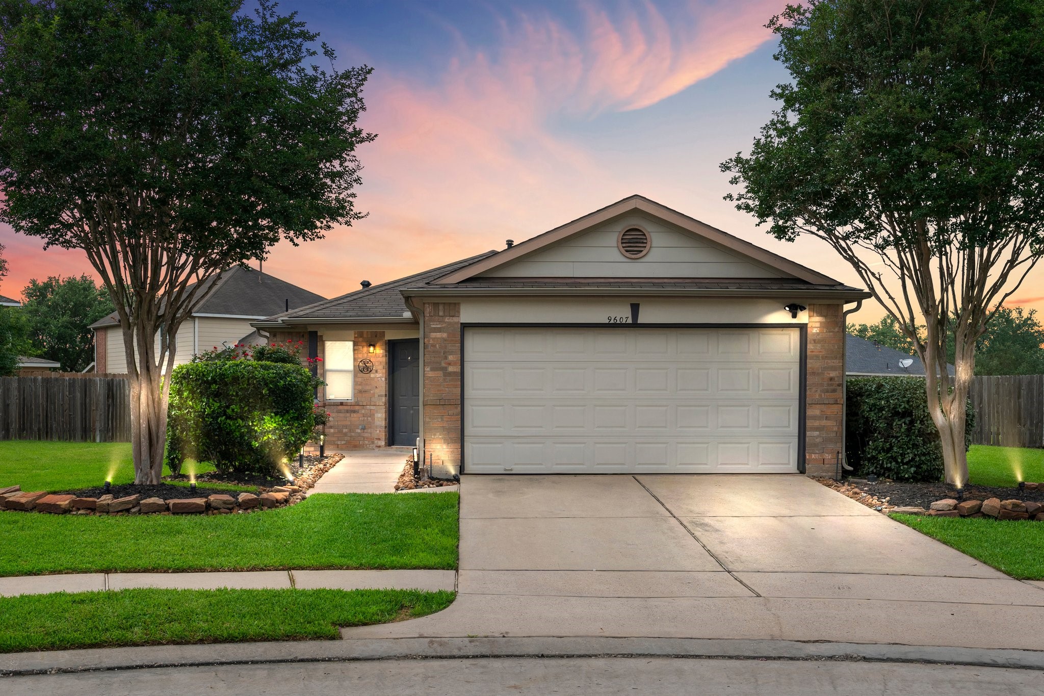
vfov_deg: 37.8
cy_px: 348
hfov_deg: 54.4
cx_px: 522
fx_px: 1015
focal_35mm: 35
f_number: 7.1
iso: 400
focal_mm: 35
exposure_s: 1/500
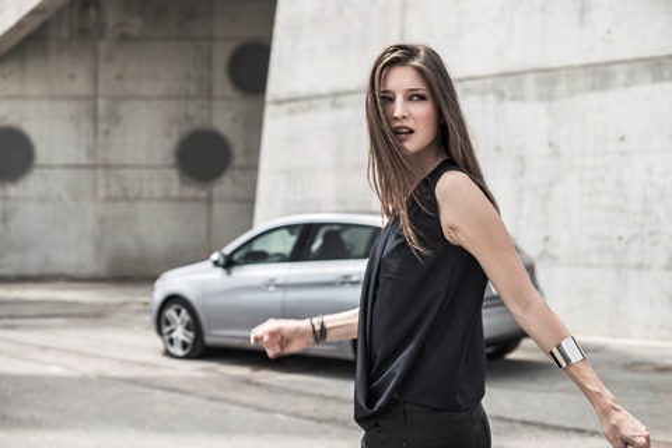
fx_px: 933
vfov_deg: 27.0
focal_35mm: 50
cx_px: 336
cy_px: 224
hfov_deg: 39.6
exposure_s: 1/160
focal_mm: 50
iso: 100
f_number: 3.5
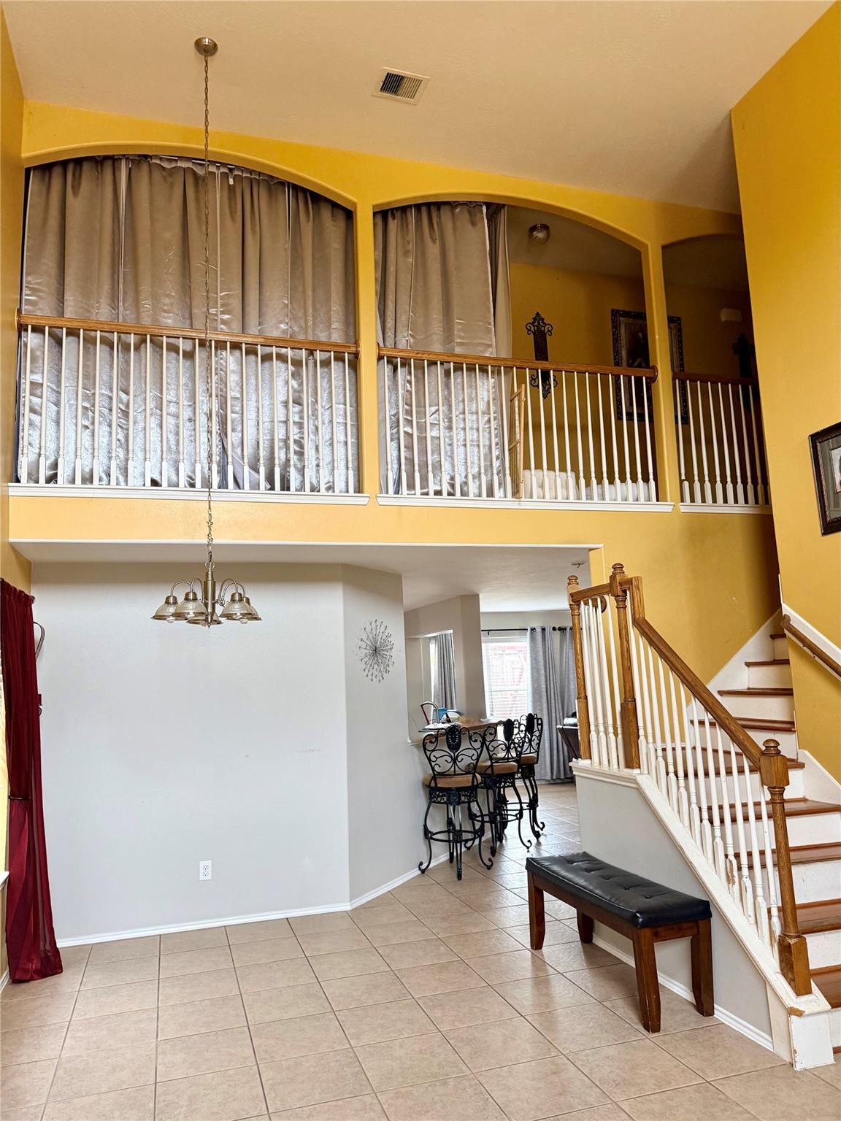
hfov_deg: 56.8
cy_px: 560
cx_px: 420
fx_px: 777
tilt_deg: +8.7
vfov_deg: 71.6
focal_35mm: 24
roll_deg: +1.8
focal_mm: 6.76
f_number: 1.78
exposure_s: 1/120
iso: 200
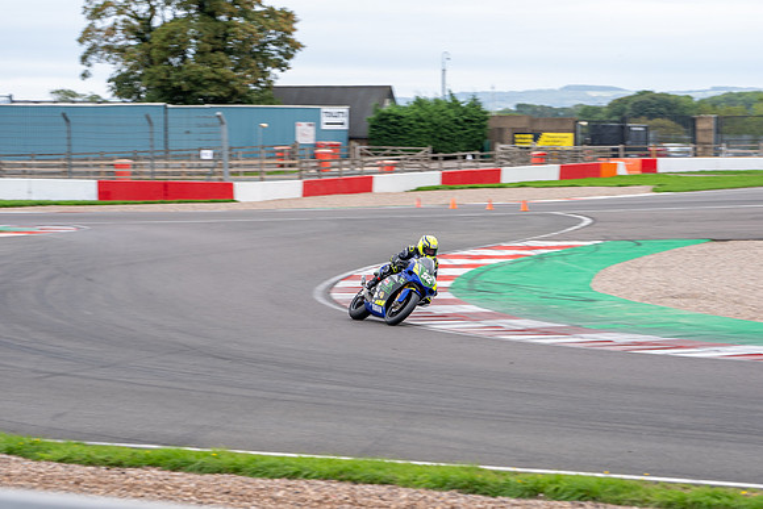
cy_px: 255
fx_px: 2865
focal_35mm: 135
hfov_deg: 15.2
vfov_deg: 10.2
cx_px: 382
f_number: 6.3
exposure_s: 1/160
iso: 200
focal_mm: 135
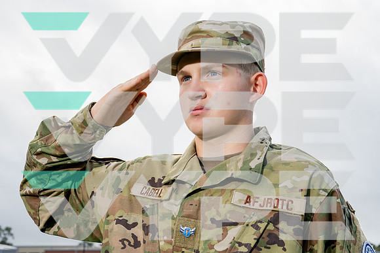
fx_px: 623
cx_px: 190
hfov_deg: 33.9
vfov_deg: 23.0
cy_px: 126
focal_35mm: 59
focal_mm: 59
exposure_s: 1/250
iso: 320
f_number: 10
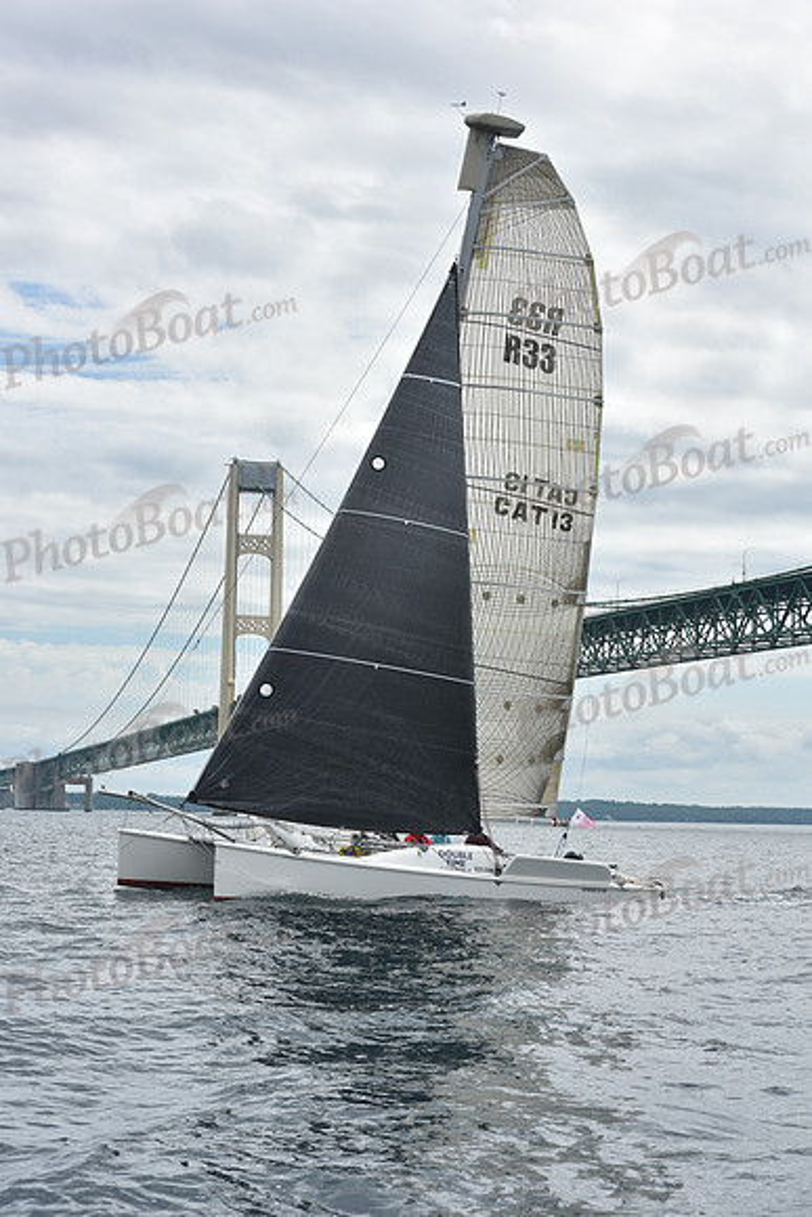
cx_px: 406
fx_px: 2367
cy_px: 608
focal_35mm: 70
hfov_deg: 19.5
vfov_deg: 28.8
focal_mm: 70
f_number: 9
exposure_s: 1/800
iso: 250
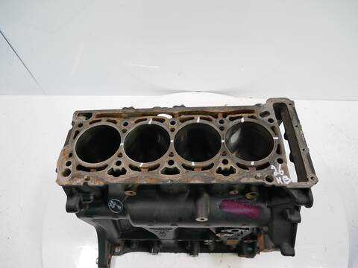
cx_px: 179
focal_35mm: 24
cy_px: 134
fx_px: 248
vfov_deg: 56.8
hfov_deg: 71.6
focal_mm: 12
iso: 640
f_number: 3.5
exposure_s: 1/60
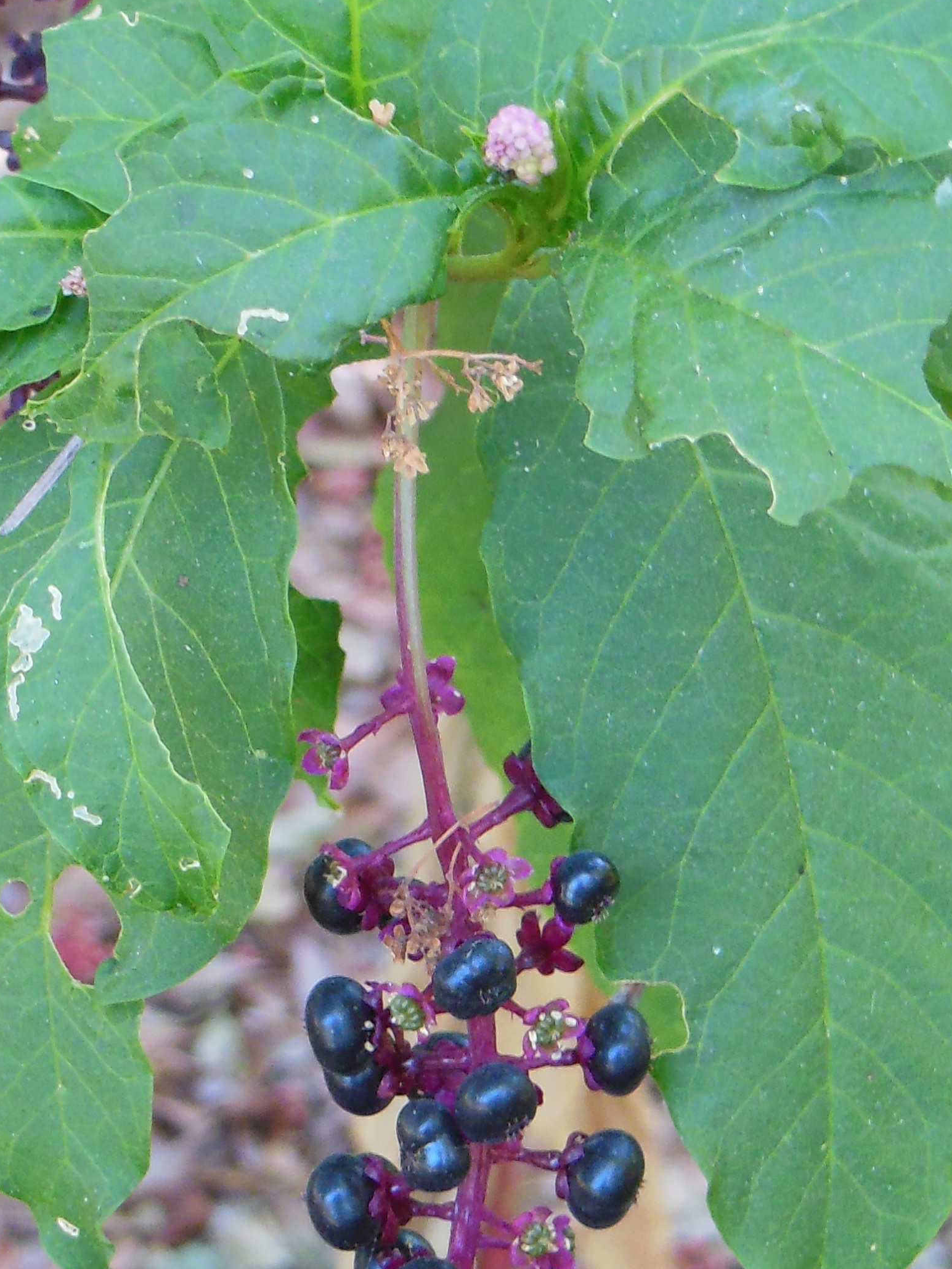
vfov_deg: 11.0
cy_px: 958
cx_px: 437
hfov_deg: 8.3
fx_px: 6562
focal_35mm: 179
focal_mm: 14.3
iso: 400
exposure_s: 1/20
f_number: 5.4
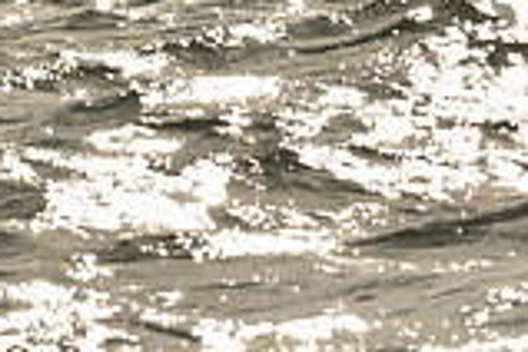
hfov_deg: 2.8
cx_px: 65
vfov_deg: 1.9
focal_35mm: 728
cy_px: -561
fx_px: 10676
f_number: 11
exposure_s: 1/1600
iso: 320
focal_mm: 200
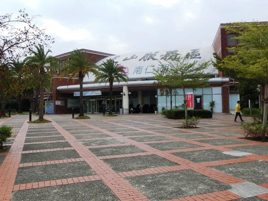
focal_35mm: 35
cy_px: 91
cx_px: 146
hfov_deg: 52.6
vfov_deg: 40.6
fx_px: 271
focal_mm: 5.36
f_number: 3.5
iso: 80
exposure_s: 1/800
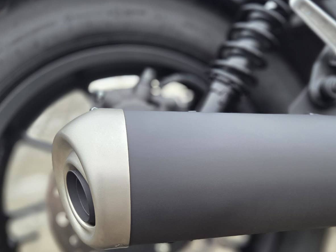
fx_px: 388
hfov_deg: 45.3
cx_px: 250
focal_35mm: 40
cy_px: 180
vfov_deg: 35.4
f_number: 1.8
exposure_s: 1/180
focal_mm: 5.4
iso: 200
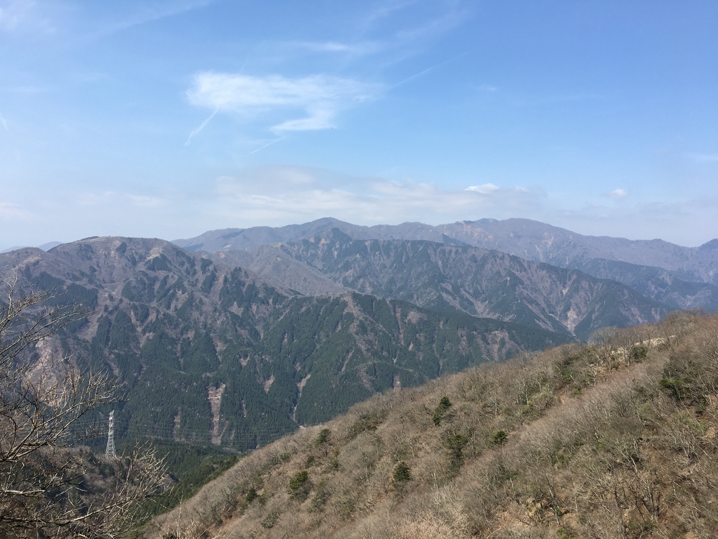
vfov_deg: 48.2
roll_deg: -1.3
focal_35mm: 29
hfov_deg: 61.7
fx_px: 602
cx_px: 359
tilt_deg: -2.4
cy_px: 270
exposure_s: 1/1425
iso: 25
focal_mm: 4.15
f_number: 2.2
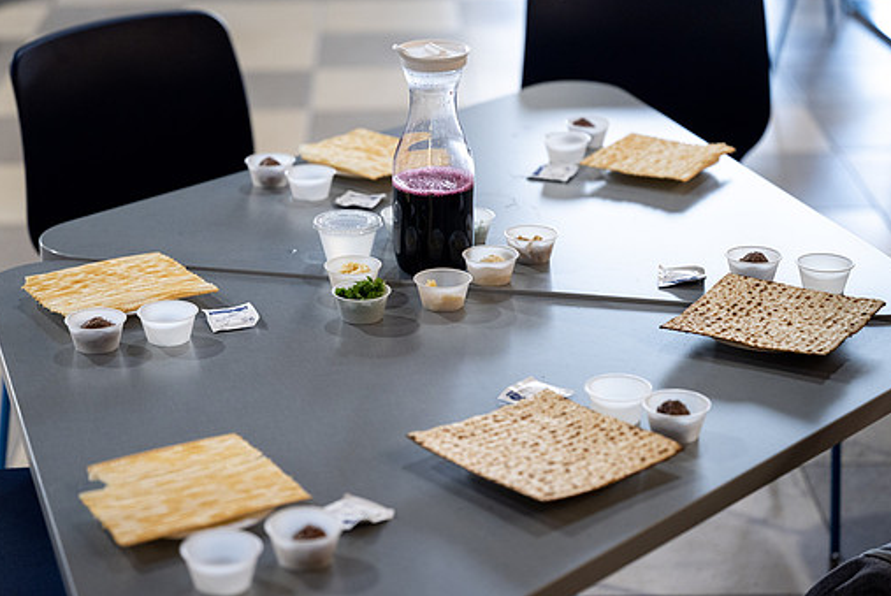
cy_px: 289
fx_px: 1982
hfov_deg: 25.3
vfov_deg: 17.1
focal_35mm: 80
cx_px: 415
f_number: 2.8
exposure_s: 1/250
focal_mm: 70
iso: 2000
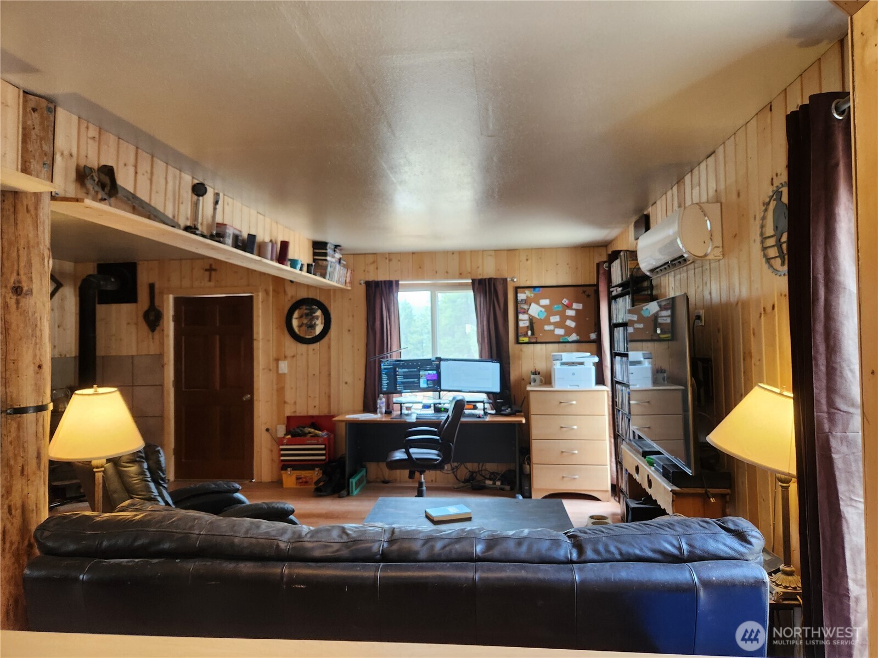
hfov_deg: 73.9
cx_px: 439
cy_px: 329
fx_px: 583
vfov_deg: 58.9
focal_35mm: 23
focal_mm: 5.4
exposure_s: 1/120
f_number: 1.8
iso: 200
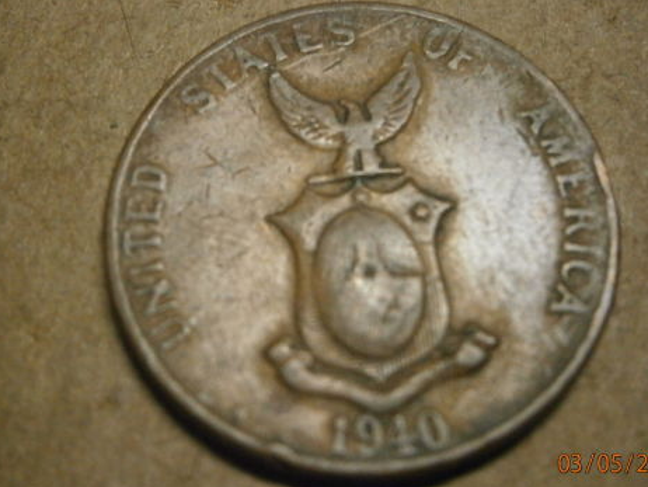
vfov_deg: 24.0
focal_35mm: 61
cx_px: 317
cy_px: 213
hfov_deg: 31.7
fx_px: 1142
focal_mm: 8.3
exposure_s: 1/125
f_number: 3.4
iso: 800
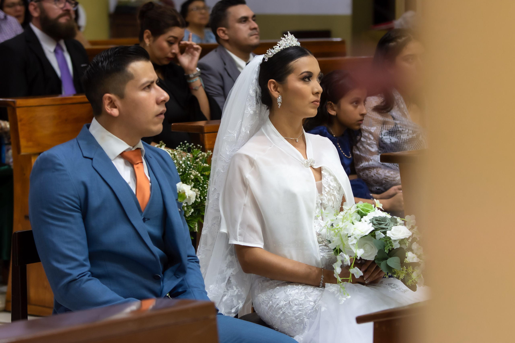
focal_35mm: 142
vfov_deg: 9.6
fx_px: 2039
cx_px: 258
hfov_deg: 14.4
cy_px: 172
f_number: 4.5
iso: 1000
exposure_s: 1/125
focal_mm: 95
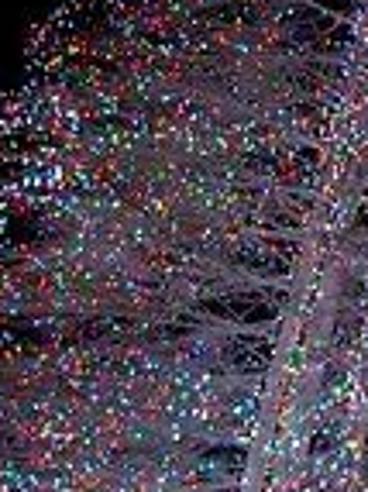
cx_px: 488
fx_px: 1931
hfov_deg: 10.6
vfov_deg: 14.3
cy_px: 7
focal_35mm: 136
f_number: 2.8
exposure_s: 1/6
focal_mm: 7.9
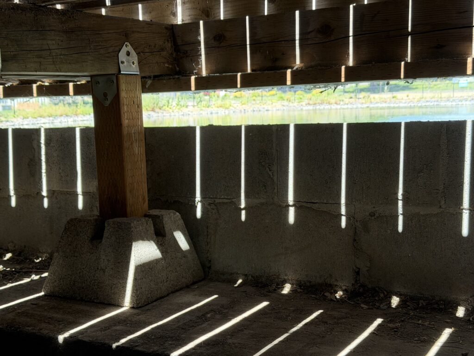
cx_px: 237
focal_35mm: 48
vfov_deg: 30.3
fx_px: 657
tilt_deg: -7.6
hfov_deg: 39.7
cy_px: 178
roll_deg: +1.3
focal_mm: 6.76
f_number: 1.78
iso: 200
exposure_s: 1/210
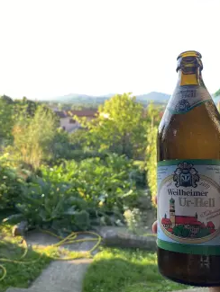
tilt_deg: -6.6
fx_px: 271
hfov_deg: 44.1
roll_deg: -0.3
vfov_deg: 56.8
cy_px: 143
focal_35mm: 32
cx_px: 98
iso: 50
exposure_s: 1/121
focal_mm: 4.25
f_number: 1.8
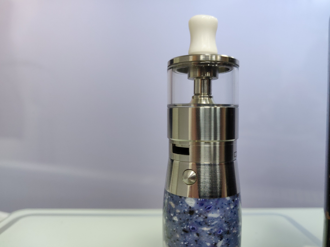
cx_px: 165
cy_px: 124
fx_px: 238
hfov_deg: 69.4
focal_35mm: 25
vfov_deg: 54.9
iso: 400
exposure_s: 1/20
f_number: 1.7
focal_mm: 4.25
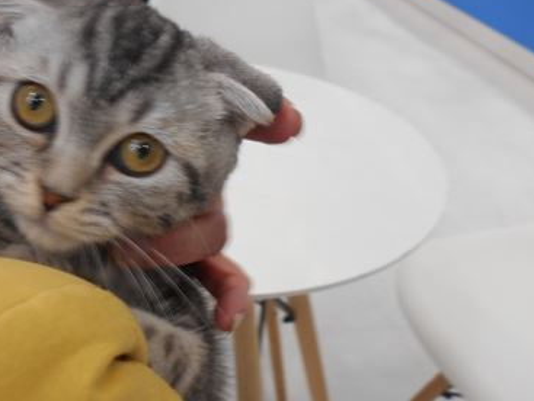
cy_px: 170
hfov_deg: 37.8
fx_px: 757
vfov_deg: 29.7
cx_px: 125
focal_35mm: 49
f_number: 3.4
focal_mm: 5.1
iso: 80
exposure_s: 1/30
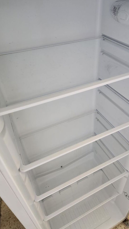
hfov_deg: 44.1
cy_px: 114
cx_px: 80
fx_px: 158
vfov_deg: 71.9
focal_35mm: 26
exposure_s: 1/60
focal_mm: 5.4
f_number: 1.8
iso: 800
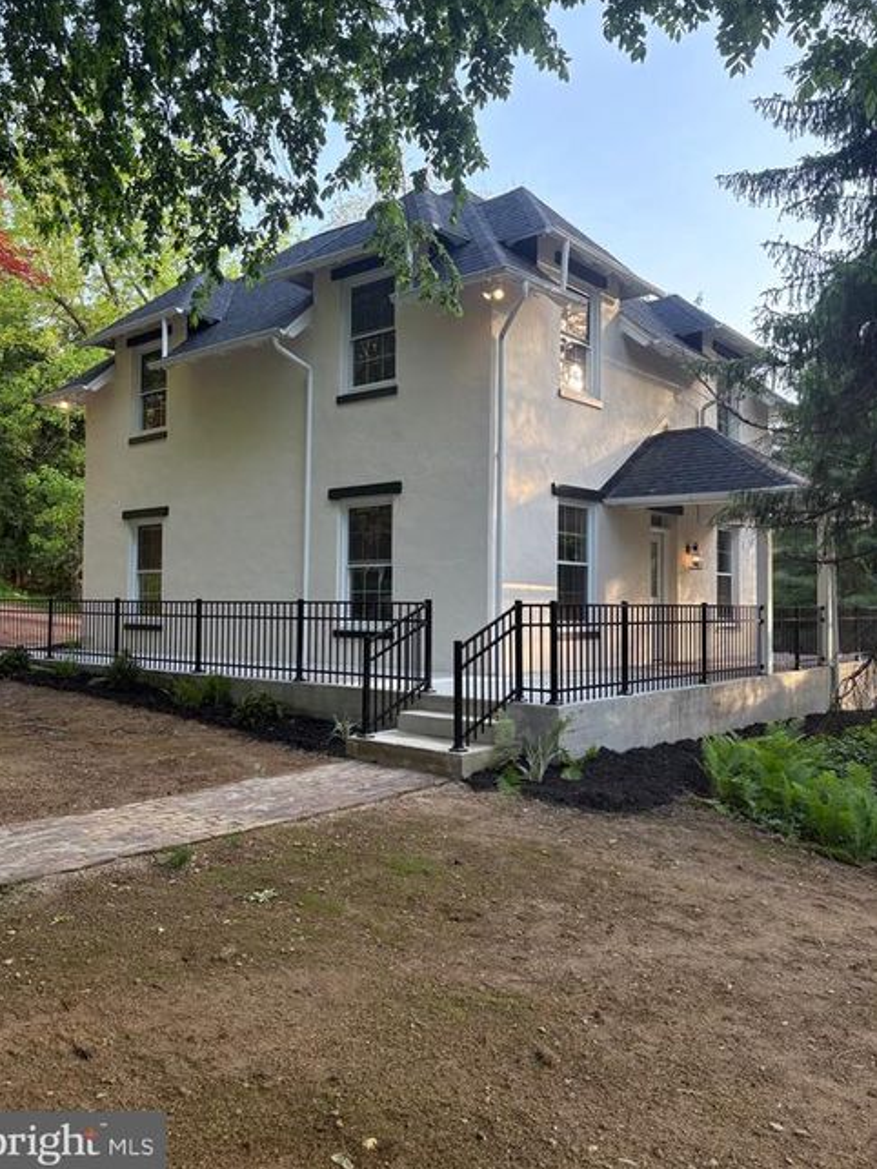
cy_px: 569
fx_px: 911
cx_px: 424
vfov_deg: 65.3
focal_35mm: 27
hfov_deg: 51.4
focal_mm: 5.96
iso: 80
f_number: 1.6
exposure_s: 1/229
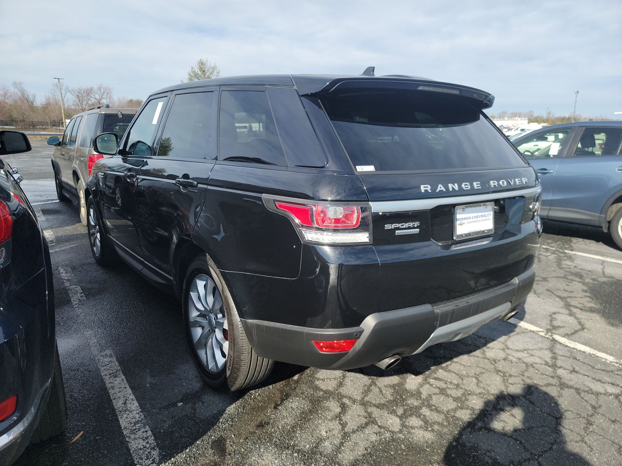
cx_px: 311
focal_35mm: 24
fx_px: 431
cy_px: 233
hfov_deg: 71.6
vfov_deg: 56.8
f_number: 1.8
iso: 50
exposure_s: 1/616
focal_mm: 6.7
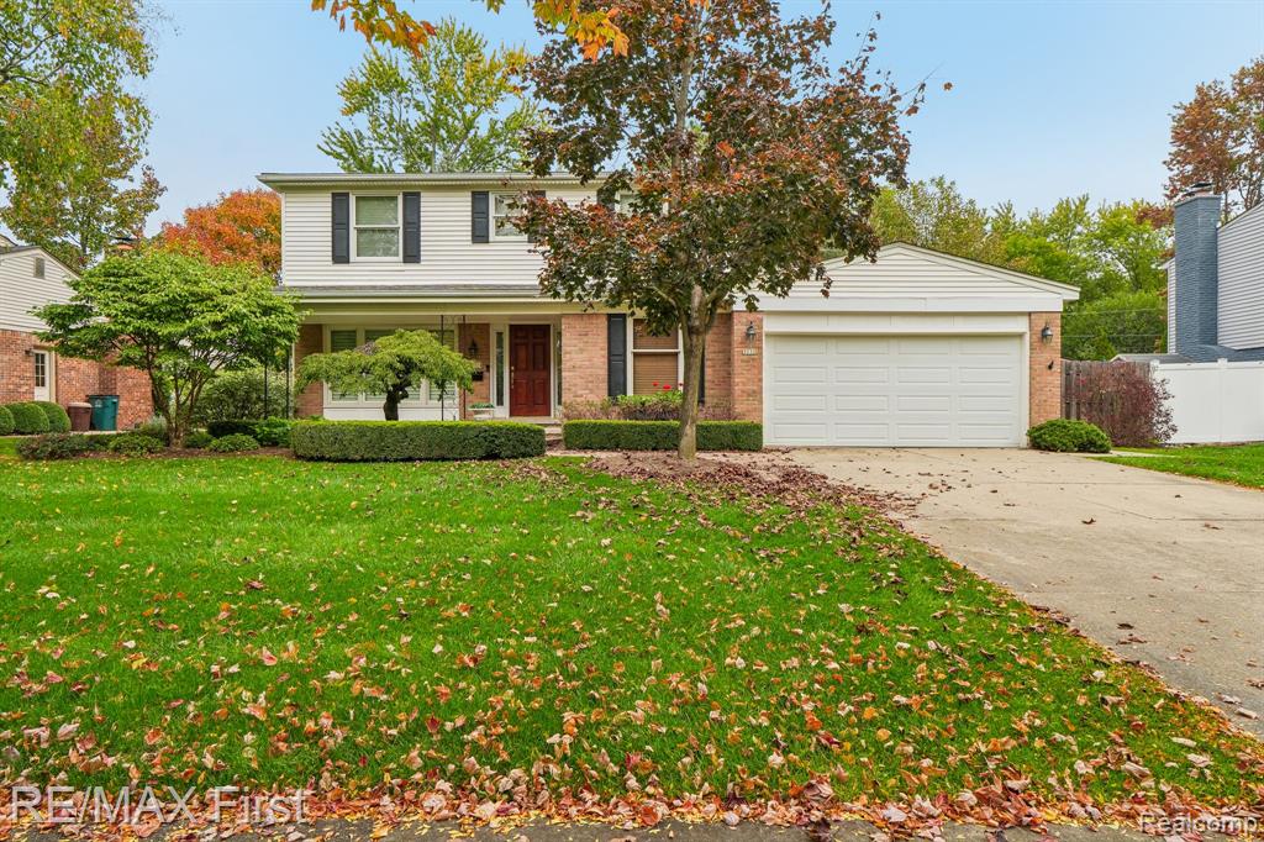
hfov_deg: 73.8
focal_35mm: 24
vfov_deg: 53.1
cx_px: 632
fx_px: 842
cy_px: 421
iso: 100
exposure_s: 1/45
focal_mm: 16
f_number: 8
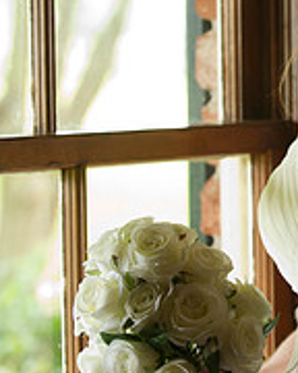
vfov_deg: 10.3
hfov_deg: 8.2
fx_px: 2062
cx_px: 307
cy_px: 89
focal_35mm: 187
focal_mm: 80
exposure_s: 1/100
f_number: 3.5
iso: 1250
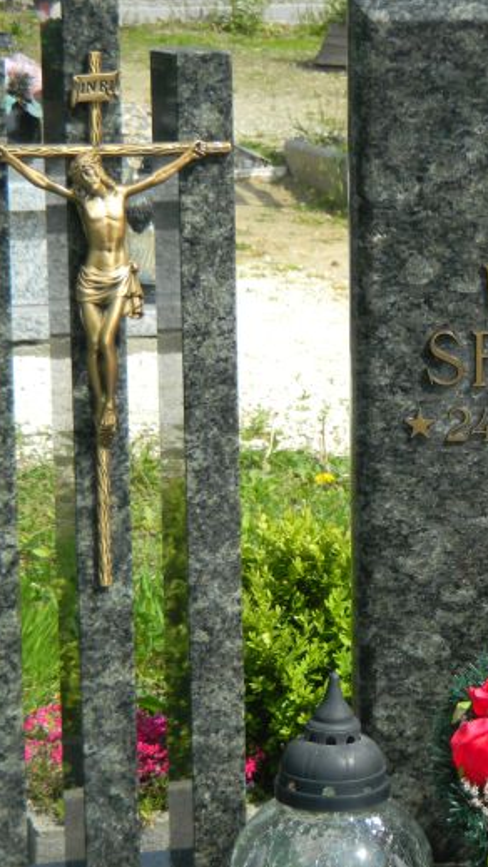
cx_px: 526
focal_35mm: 122
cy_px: 435
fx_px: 2806
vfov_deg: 17.6
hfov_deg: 9.8
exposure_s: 1/342
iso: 80
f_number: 4.8
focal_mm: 14.9
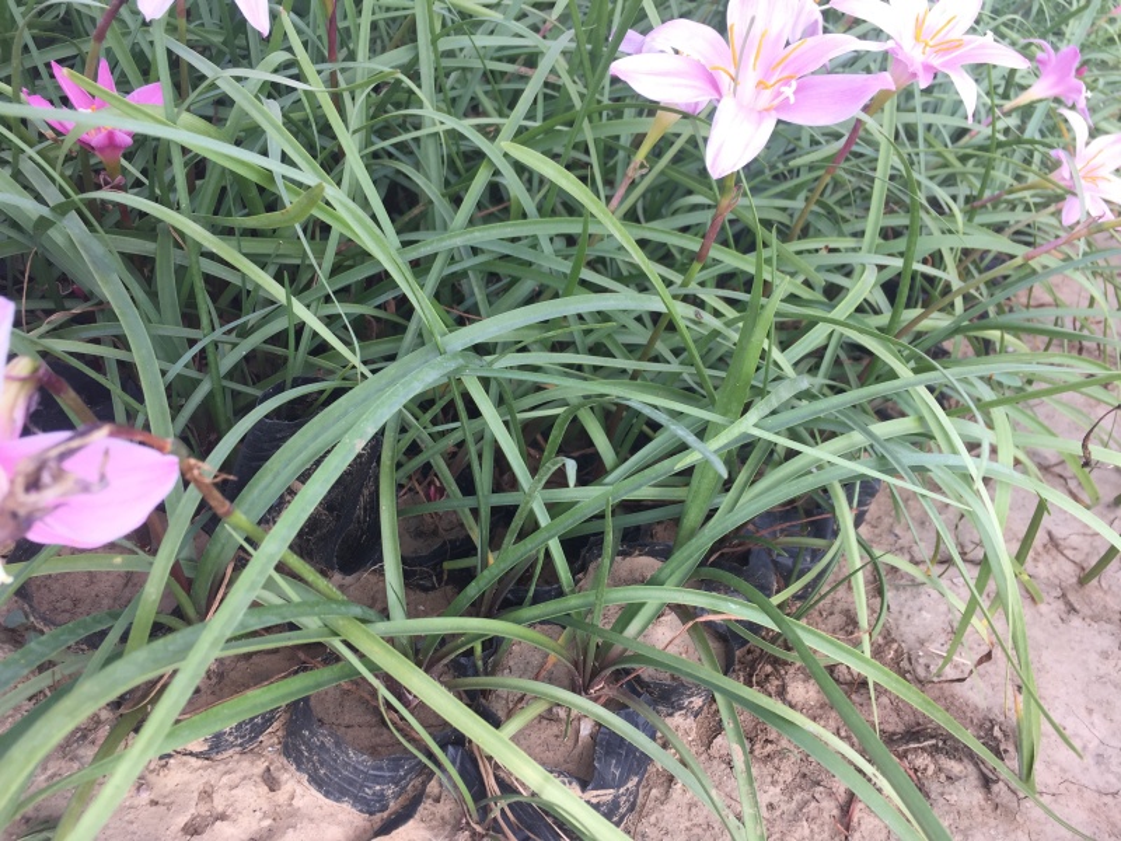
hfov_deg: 61.7
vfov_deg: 48.2
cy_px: 420
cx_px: 560
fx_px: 939
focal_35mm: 29
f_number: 2.2
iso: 32
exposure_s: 1/395
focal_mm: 4.15
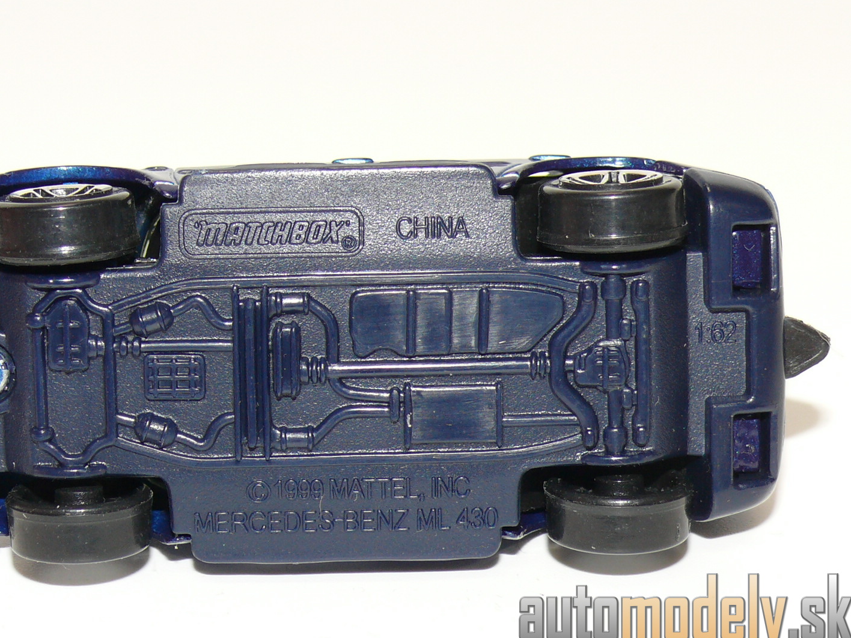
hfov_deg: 16.1
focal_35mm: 122
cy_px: 305
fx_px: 2999
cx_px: 380
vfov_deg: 12.1
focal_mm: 13.8
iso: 100
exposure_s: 1/30
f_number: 4
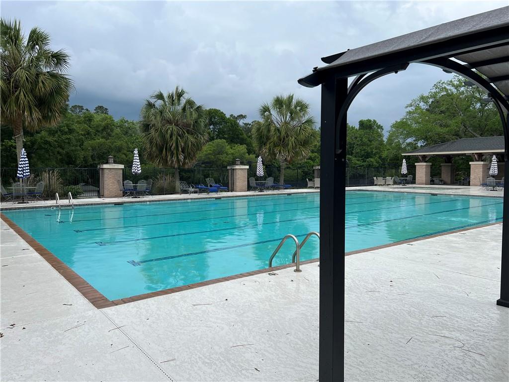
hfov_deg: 67.3
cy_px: 191
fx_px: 382
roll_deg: +0.6
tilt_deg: -3.0
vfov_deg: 53.1
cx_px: 254
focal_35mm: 26
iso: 50
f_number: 1.5
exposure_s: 1/2513
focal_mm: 5.7
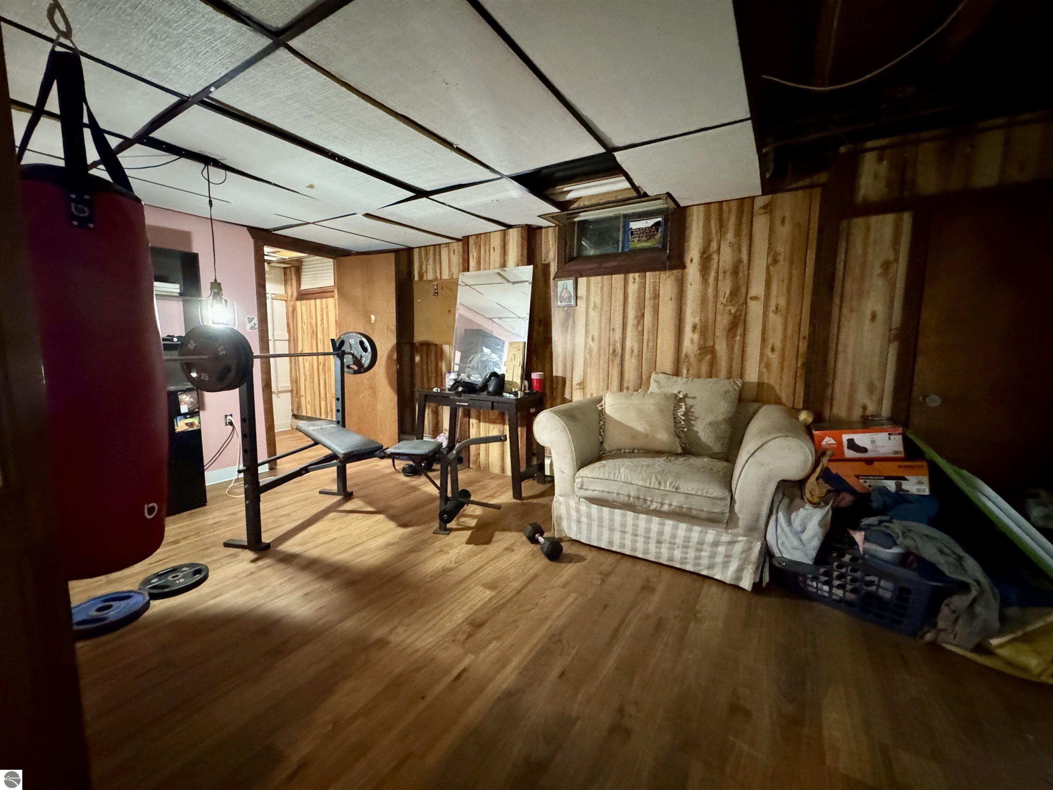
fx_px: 426
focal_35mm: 14
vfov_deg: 85.7
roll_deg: -0.7
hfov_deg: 102.1
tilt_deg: -7.8
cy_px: 395
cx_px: 526
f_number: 2.2
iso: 1600
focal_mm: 2.22
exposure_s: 1/40
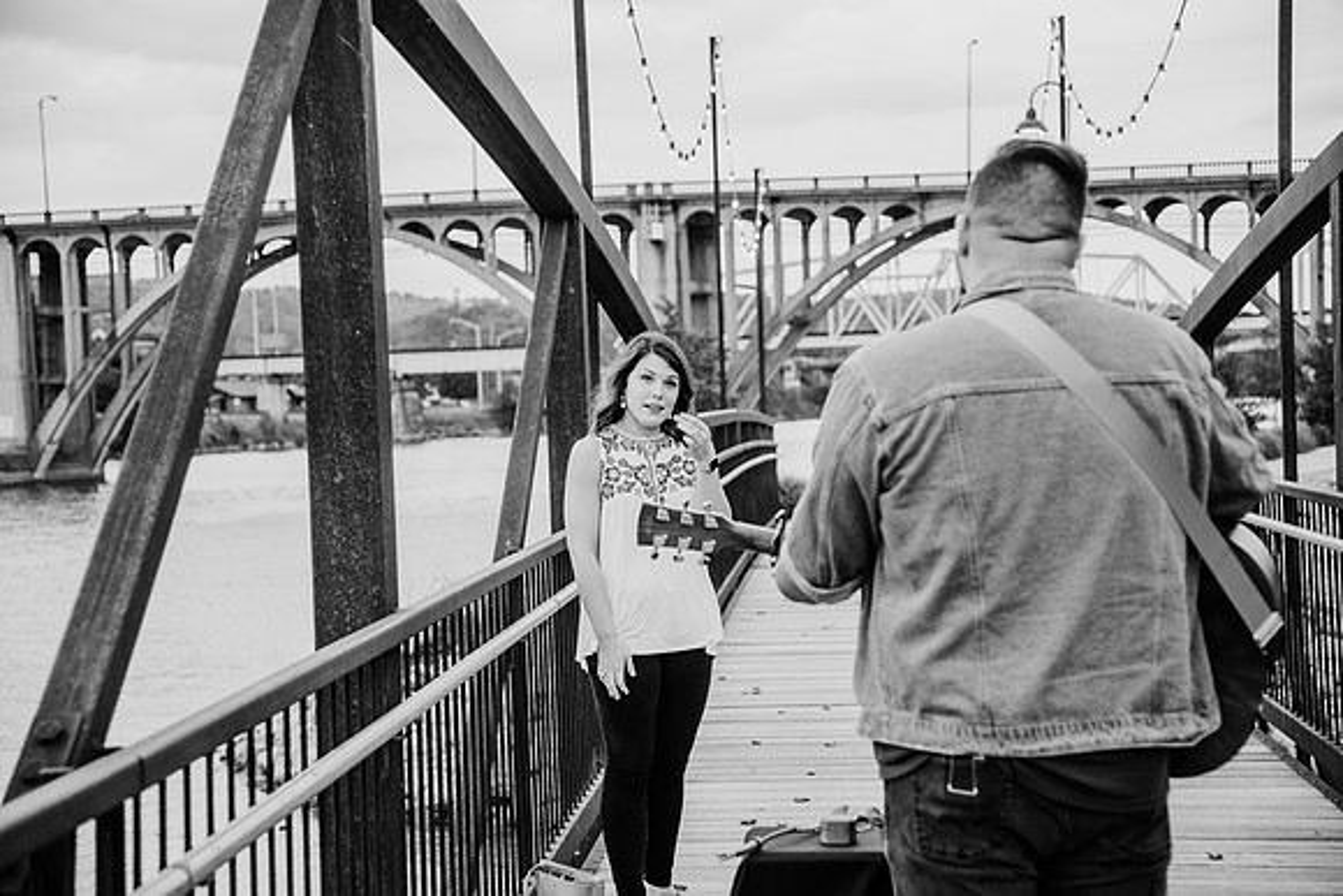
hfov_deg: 34.5
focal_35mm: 58
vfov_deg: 23.4
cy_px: 448
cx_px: 672
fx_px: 2164
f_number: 4
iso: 400
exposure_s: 1/640
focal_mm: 58
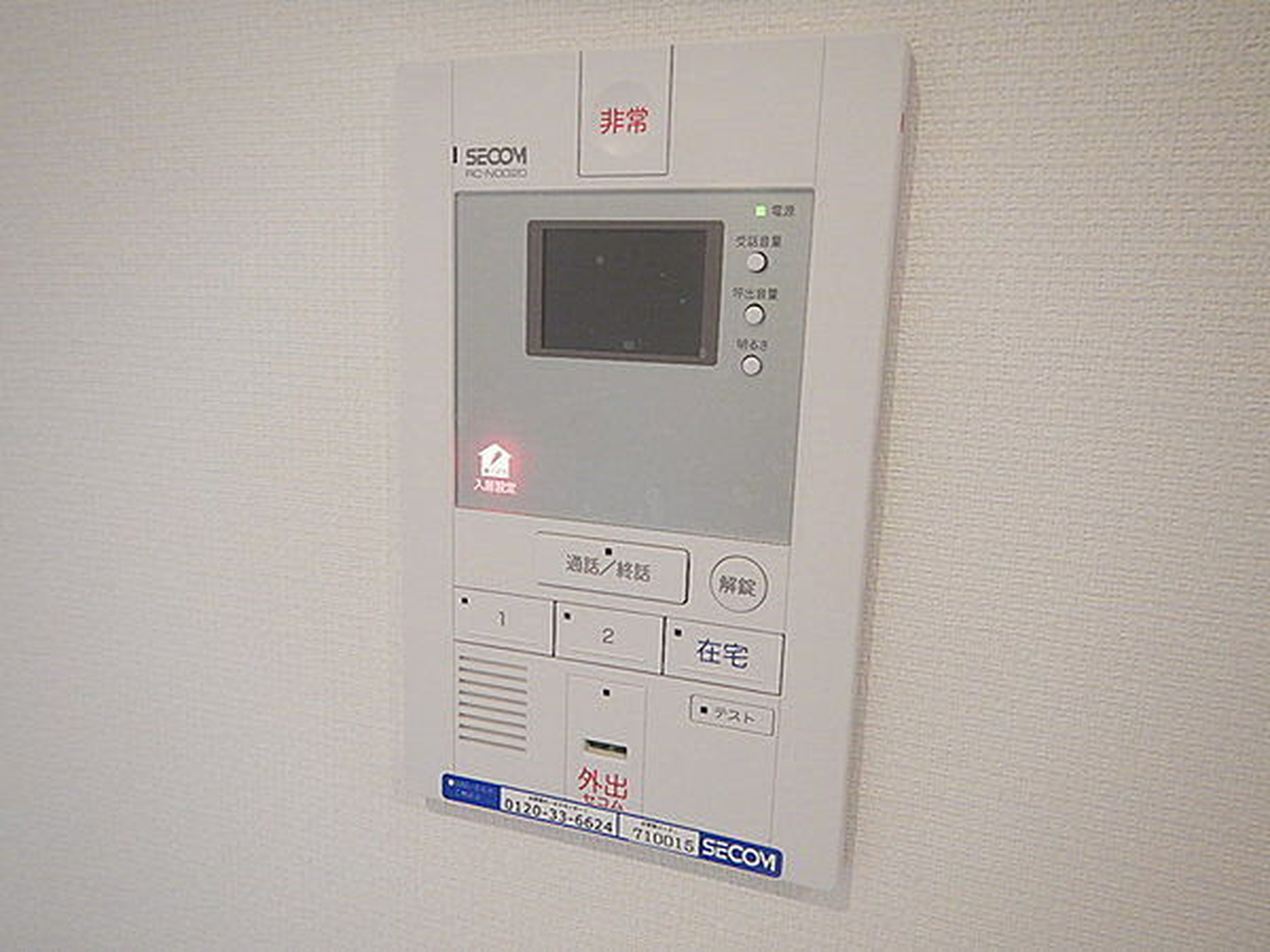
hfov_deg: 71.6
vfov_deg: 56.8
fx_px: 881
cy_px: 476
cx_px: 635
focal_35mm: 24
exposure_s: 1/60
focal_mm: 4.3
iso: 400
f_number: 2.8
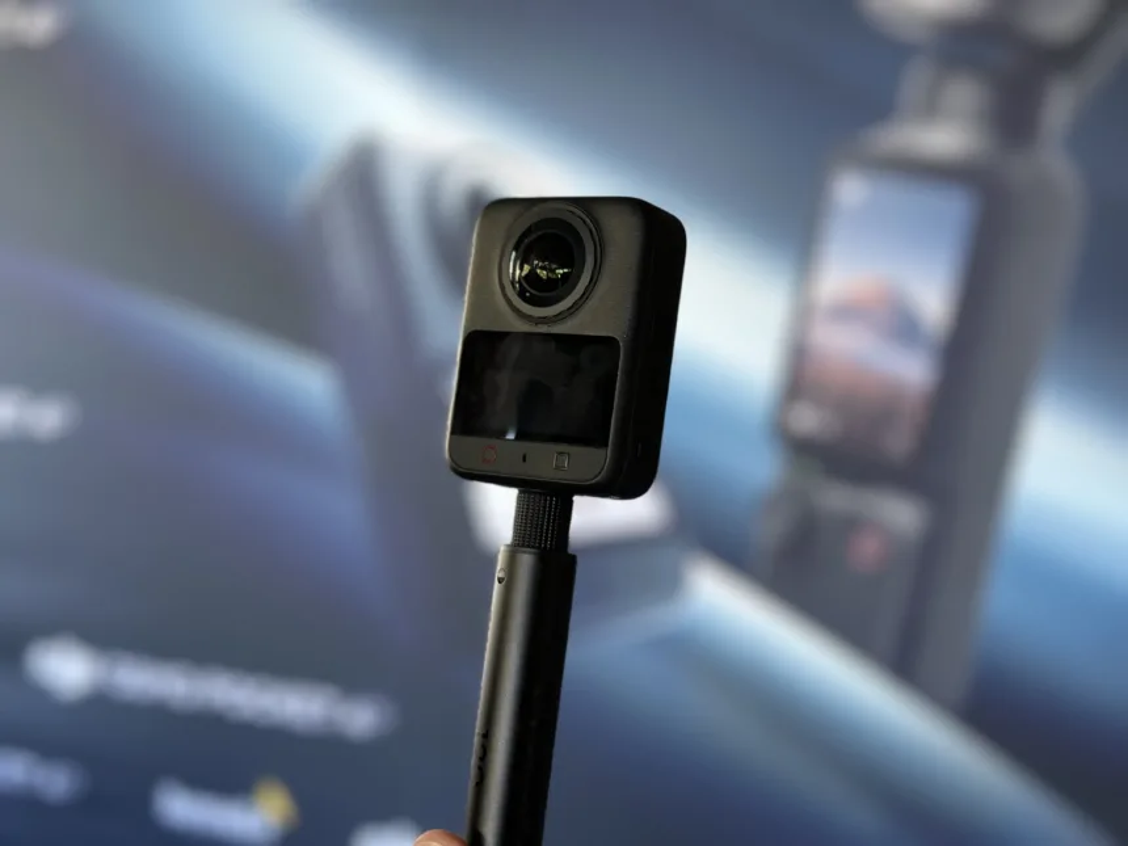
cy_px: 423
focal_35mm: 48
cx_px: 564
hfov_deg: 39.7
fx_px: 1564
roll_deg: -1.3
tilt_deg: -7.5
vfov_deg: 30.3
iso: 160
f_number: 1.78
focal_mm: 6.86
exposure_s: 1/50
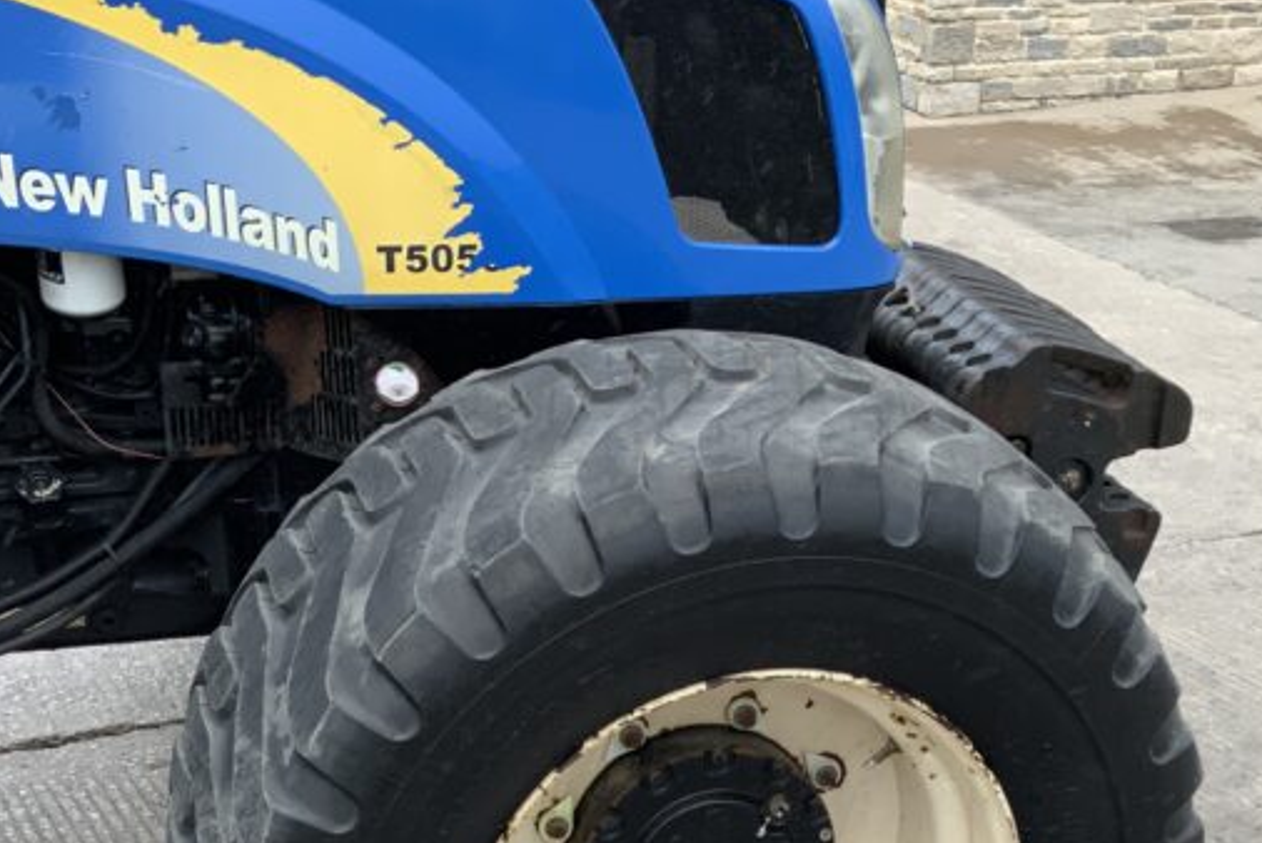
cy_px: 791
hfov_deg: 32.7
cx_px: 773
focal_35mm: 61
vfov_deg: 21.7
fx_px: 2140
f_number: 1.8
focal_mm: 3
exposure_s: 1/406
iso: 16
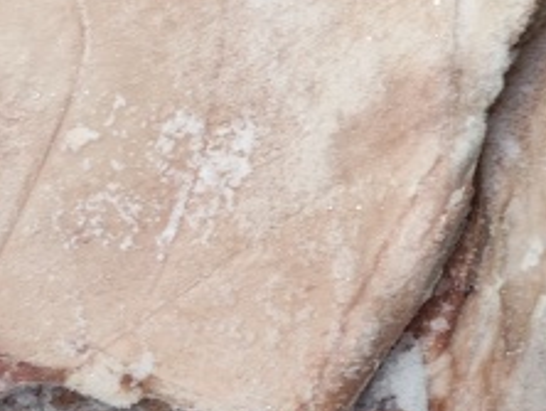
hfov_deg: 20.8
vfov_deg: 16.4
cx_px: -42
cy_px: 201
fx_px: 1421
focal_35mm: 90
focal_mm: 4.71
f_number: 1.79
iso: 516
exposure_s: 1/30
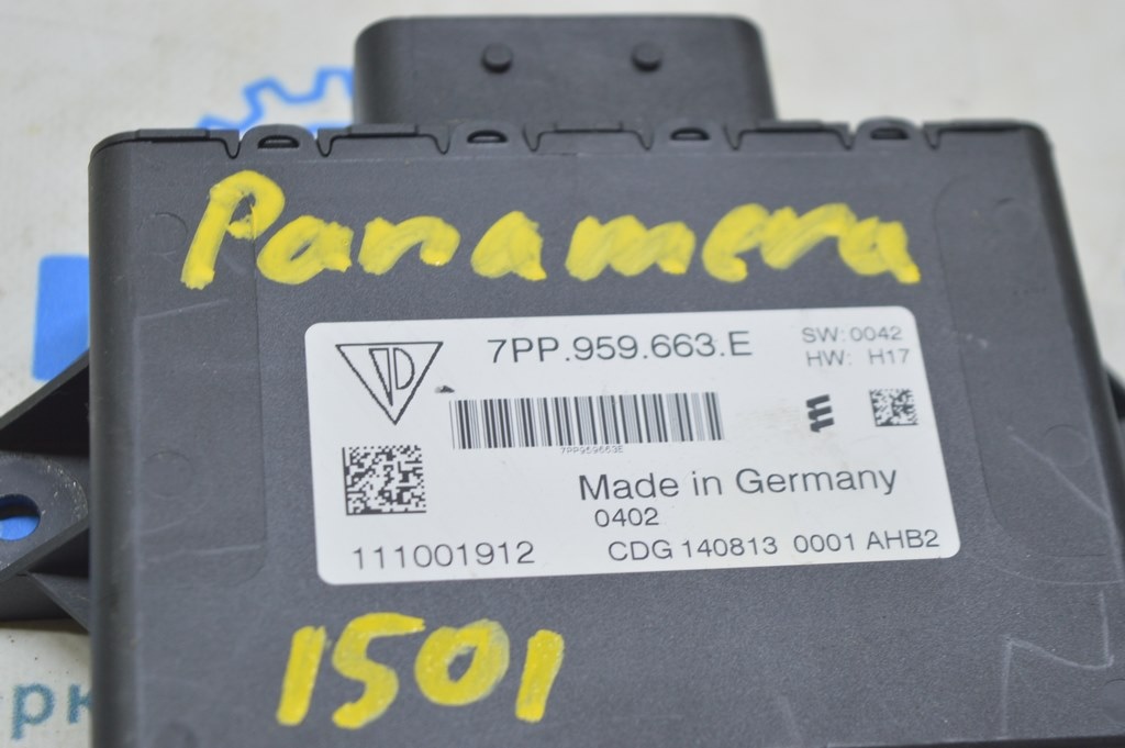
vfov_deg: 16.5
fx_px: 2576
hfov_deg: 24.6
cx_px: 562
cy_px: 374
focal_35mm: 82
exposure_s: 1/20
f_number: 5.6
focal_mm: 55
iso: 400
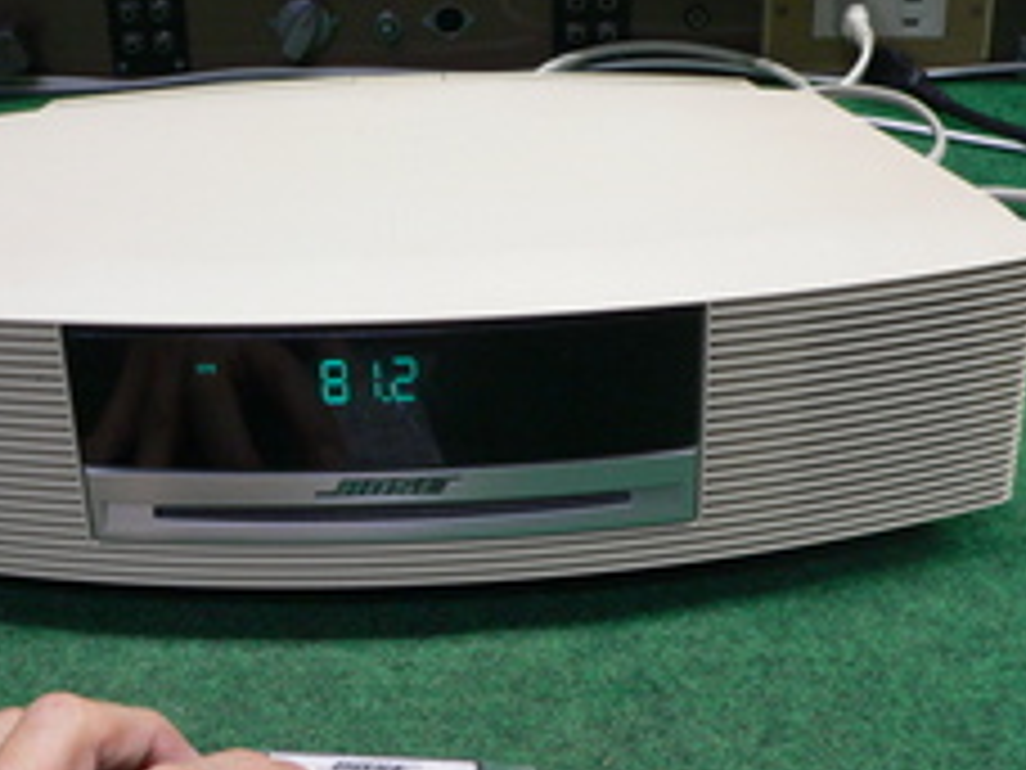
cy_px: 561
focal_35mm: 60
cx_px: 522
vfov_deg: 24.2
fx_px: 1778
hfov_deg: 32.2
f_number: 2.8
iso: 200
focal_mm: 6
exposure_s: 1/25
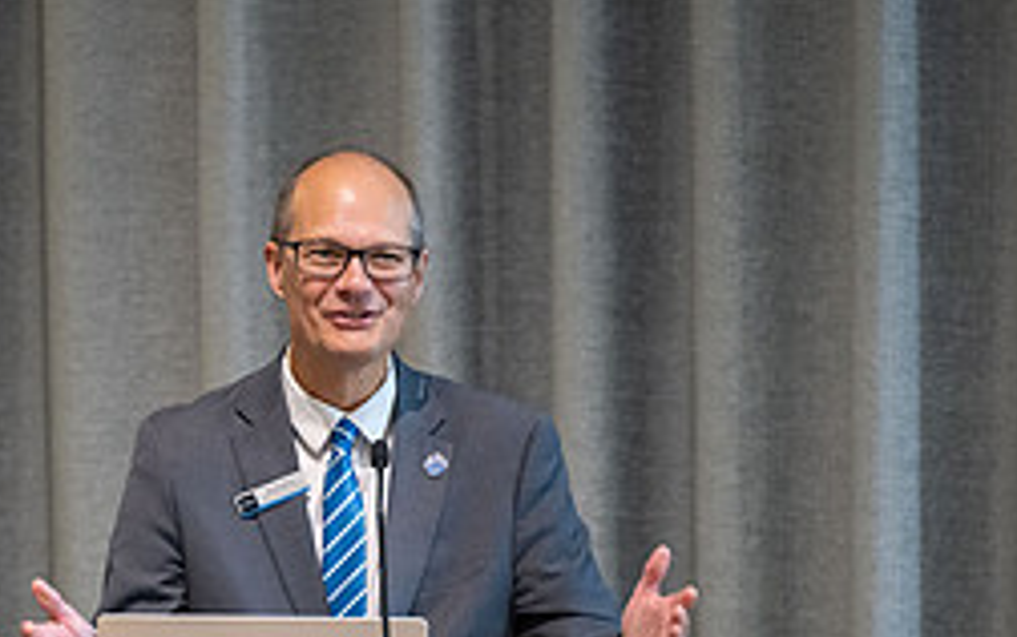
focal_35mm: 469
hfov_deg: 4.5
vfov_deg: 2.8
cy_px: 712
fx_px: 13011
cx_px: 202
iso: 2000
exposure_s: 1/200
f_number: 2.8
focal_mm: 200
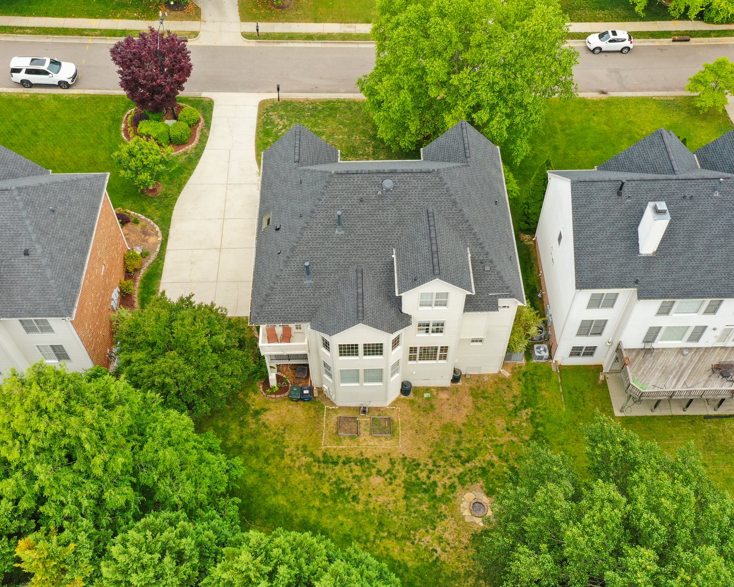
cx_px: 358
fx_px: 760
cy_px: 316
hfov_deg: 51.5
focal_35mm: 35
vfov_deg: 42.2
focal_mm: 10.26
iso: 100
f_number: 5.6
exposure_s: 1/50
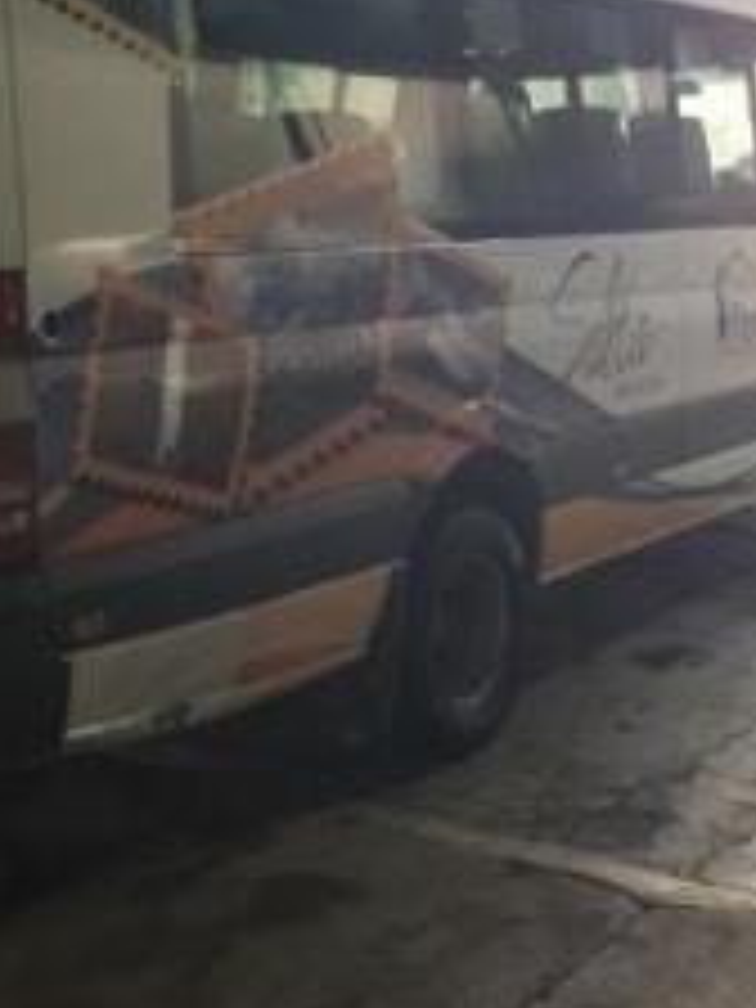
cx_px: 176
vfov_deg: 33.0
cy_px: 338
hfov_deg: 24.9
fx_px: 1689
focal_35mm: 58
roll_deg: +2.0
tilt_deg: -5.9
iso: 320
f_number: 2.2
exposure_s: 1/17
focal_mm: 4.15
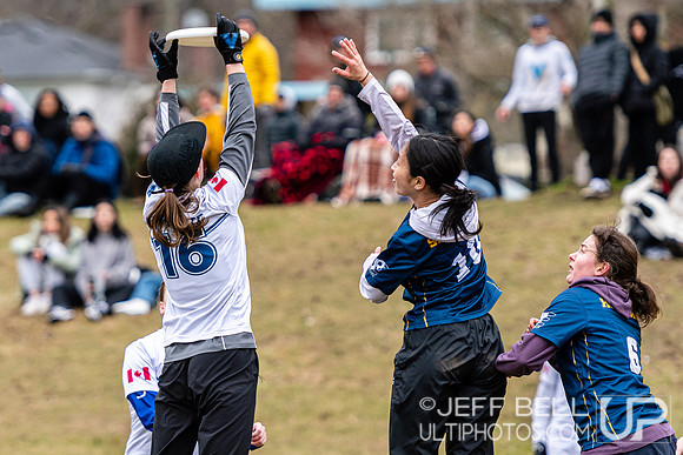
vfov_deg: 3.7
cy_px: 212
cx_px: 298
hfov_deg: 5.6
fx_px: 6968
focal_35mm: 367
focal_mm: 175
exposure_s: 1/1000
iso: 250
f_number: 3.2
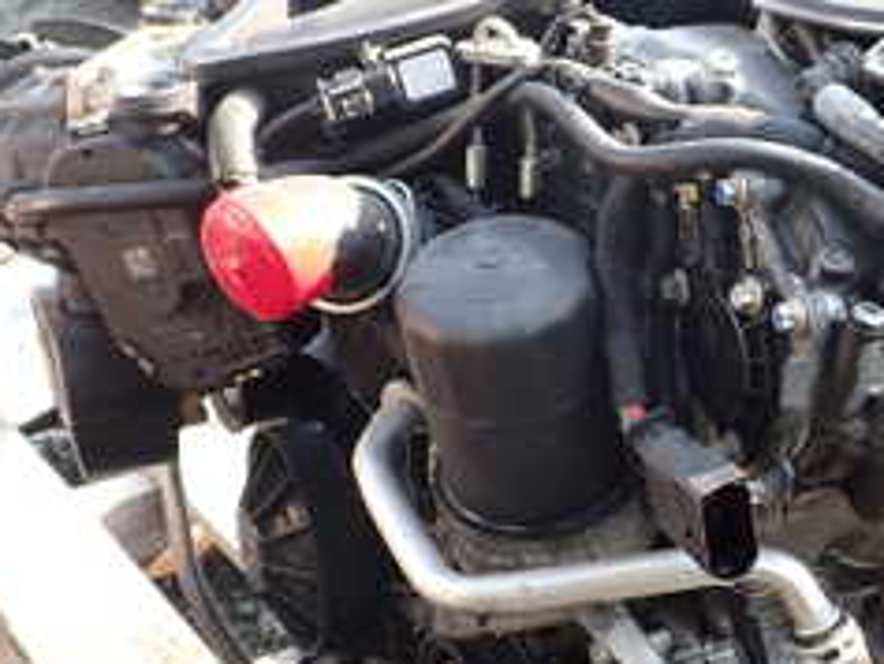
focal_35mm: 76
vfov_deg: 19.2
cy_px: 511
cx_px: 839
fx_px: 1942
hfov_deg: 24.7
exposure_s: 1/80
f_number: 3.2
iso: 100
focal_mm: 5.4
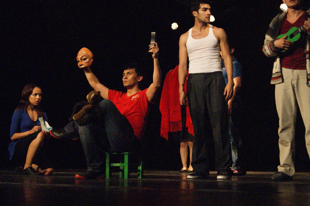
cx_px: 174
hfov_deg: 35.6
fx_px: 482
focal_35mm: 56
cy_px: 77
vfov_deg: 24.1
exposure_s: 1/50
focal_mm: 28
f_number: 5.6
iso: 3200
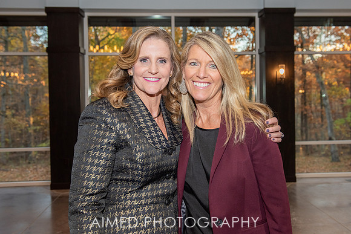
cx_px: 186
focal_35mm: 38
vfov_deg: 34.8
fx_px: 373
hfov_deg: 50.3
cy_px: 108
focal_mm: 35
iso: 640
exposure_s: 1/250
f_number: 4
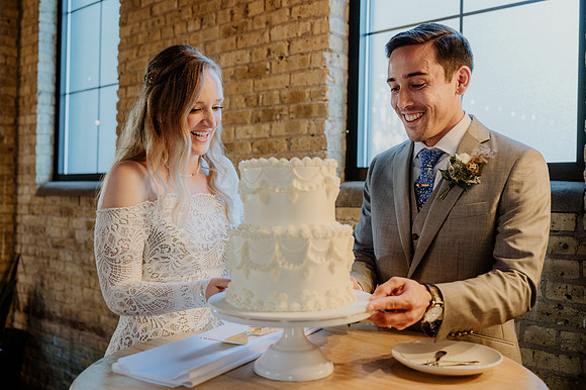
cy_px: 189
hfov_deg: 53.2
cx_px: 282
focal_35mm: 36
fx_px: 586
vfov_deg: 36.8
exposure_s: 1/125
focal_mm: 34.5
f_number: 2.8
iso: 2000
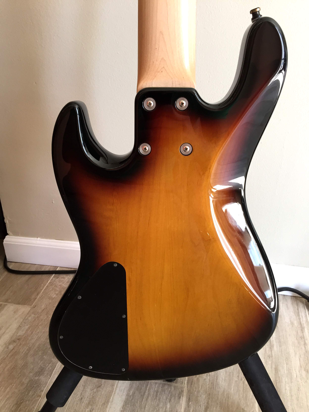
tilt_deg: -26.1
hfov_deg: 48.2
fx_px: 345
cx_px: 154
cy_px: 206
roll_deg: +1.3
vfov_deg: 61.7
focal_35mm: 29
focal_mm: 4.15
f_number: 2.2
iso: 80
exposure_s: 1/30
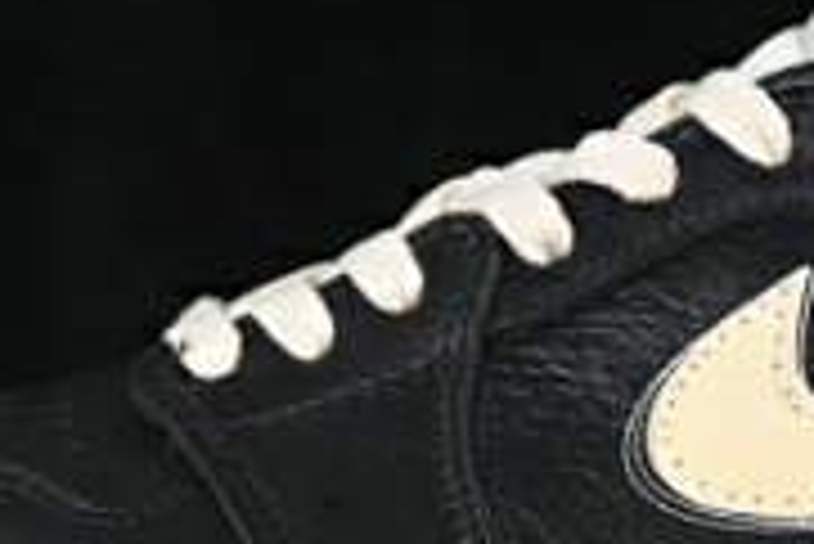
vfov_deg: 4.6
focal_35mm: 302
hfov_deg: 6.8
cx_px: 670
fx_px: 6834
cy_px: 162
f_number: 6.3
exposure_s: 1/60
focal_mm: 50
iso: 160
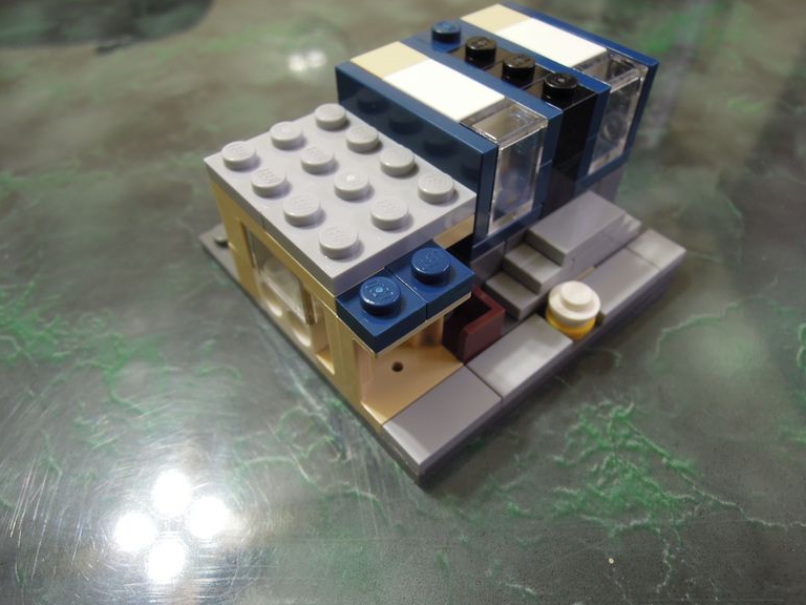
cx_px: 401
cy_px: 296
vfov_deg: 54.9
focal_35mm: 25
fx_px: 582
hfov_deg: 69.4
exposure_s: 1/8
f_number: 2.5
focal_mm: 4.3
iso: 160
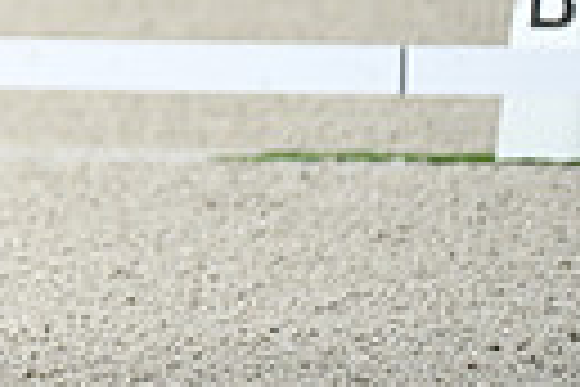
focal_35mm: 1349
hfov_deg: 1.5
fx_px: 21732
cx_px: -643
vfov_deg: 1.0
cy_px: -407
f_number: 4.5
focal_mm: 300
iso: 560
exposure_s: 1/1600
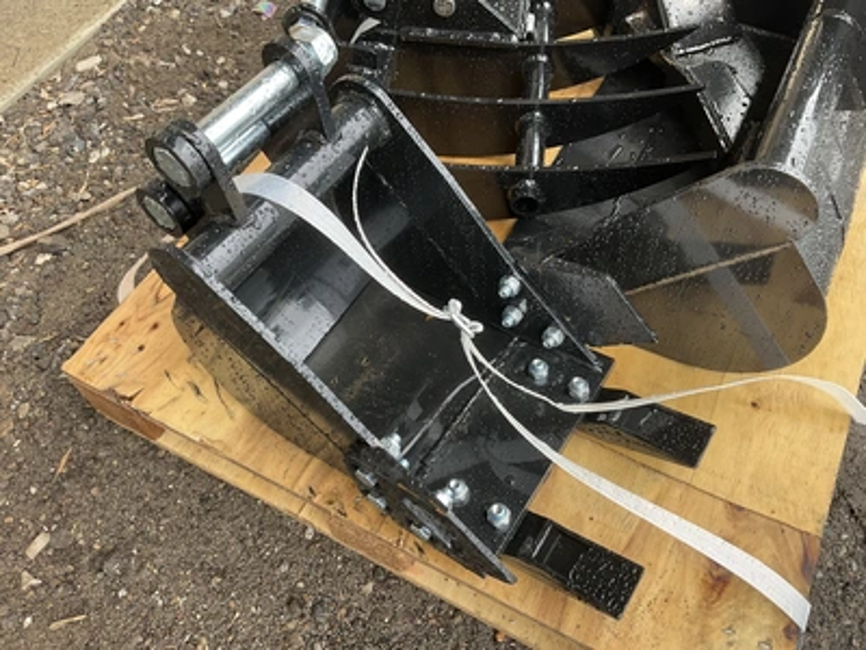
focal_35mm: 29
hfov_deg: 61.7
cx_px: 433
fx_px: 726
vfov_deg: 48.2
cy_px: 325
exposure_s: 1/122
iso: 32
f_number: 1.8
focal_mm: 3
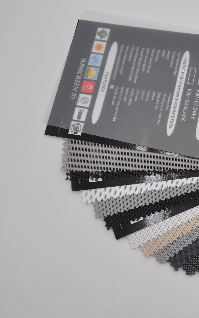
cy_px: 159
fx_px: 521
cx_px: 232
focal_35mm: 60
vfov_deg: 34.0
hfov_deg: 20.4
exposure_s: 1/200
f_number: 7.1
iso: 200
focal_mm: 26
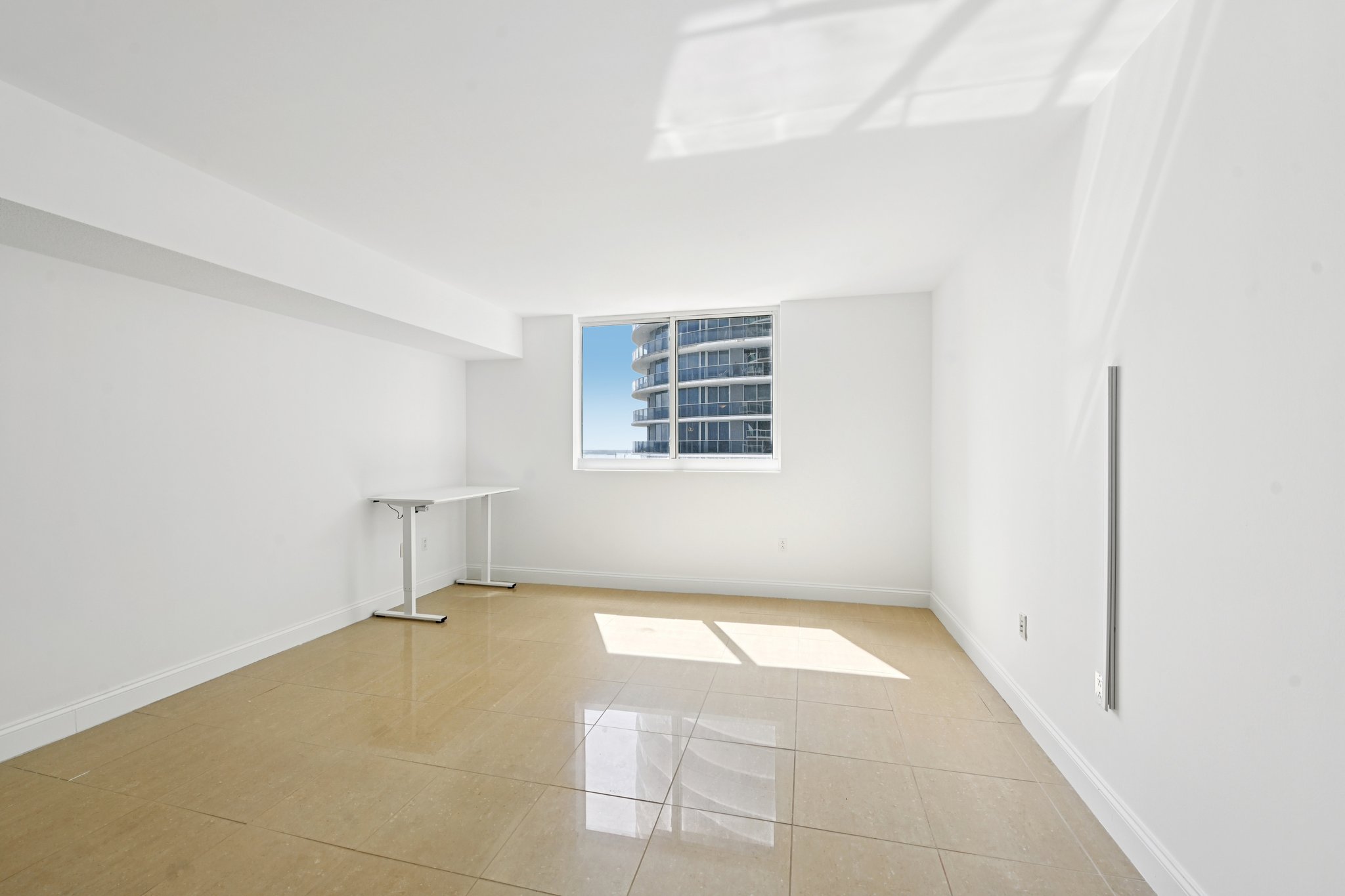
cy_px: 448
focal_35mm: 14
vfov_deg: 81.2
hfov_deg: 104.3
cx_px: 672
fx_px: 523
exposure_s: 1/125
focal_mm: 14
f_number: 8
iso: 100
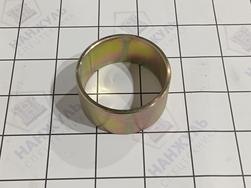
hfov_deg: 35.5
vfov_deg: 27.0
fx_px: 392
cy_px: 94
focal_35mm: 54
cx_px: 126
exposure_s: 1/50
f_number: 1.9
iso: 412
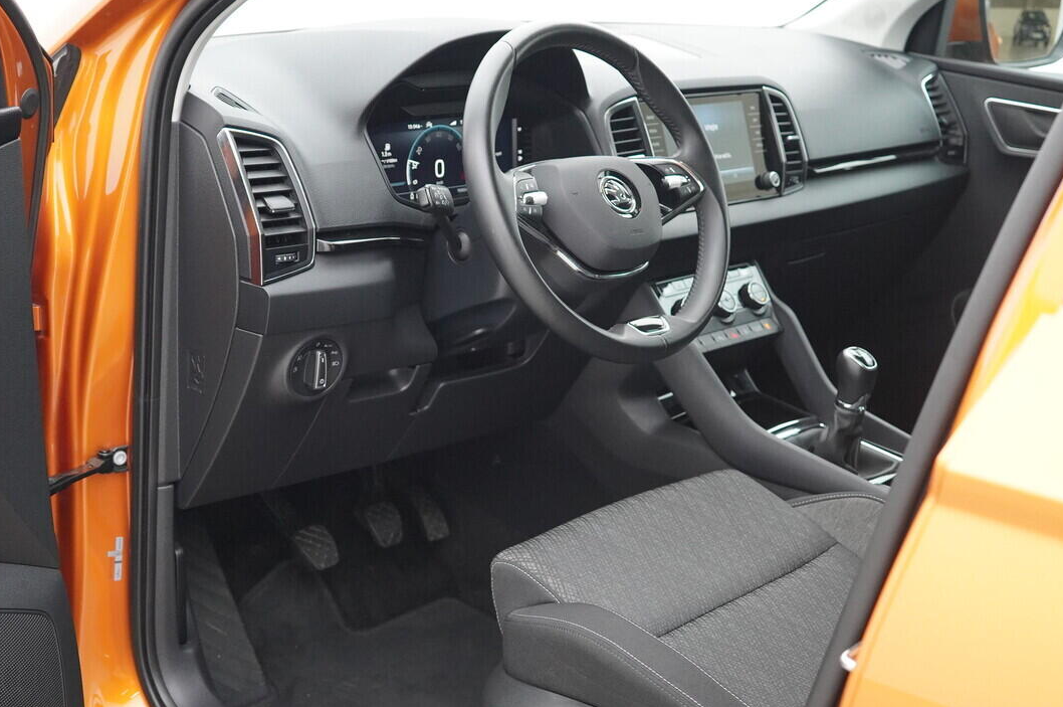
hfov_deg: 40.4
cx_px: 520
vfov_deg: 27.4
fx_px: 1445
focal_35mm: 49
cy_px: 435
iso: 1600
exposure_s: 1/320
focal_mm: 24
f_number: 2.8
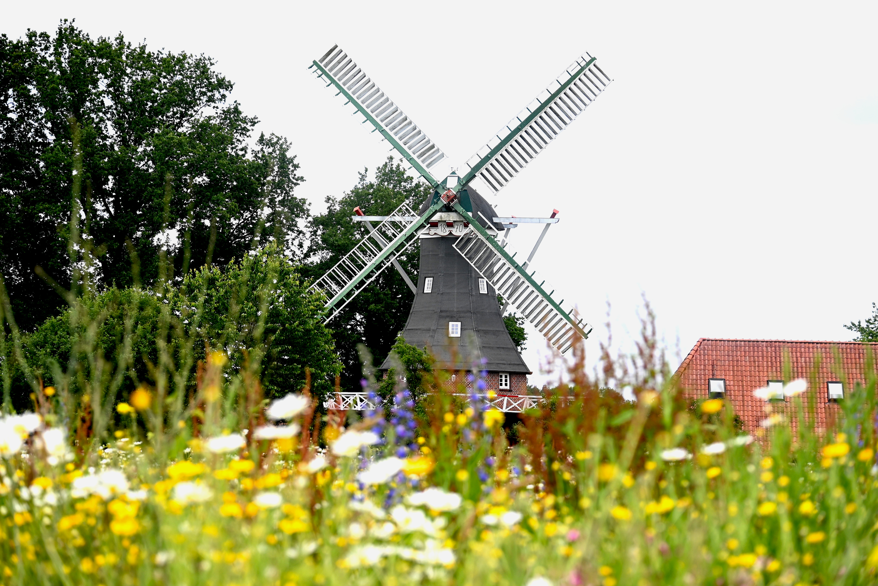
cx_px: 439
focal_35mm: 123
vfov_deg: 11.1
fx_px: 3000
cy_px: 293
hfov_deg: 16.7
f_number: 5
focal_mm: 82
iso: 100
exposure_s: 1/350
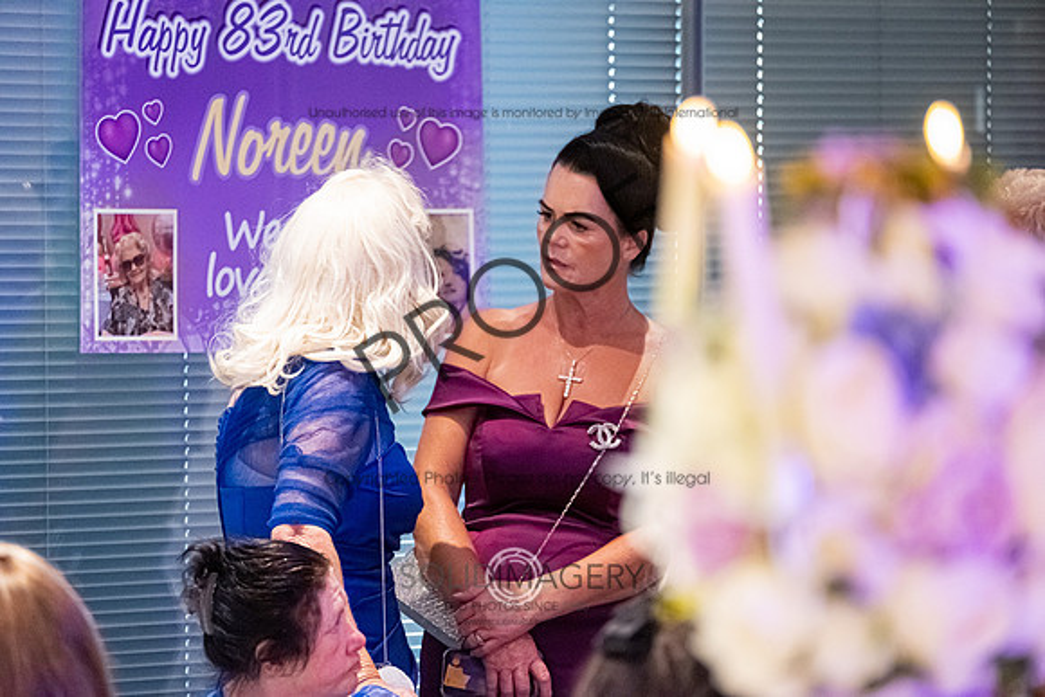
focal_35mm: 210
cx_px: 522
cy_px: 348
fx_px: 6097
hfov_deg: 9.8
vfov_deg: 6.5
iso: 2500
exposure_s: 1/125
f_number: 2.8
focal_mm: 140
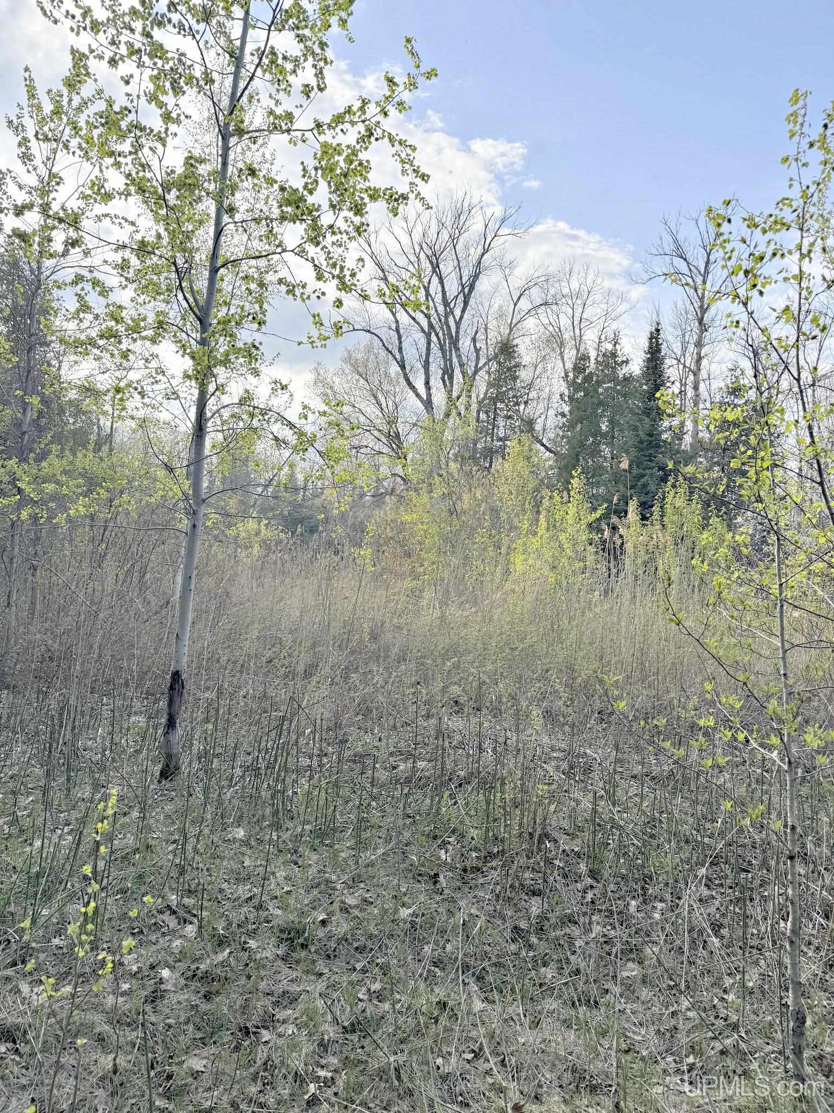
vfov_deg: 71.6
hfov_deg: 56.8
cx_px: 417
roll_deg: -1.7
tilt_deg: +1.5
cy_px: 556
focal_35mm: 24
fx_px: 771
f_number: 1.78
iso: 80
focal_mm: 6.76
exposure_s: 1/2833
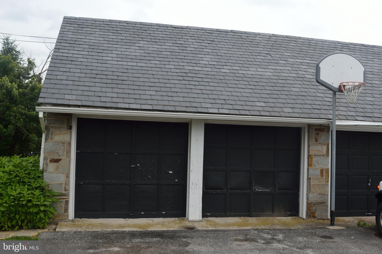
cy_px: 127
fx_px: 382
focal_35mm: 36
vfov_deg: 36.9
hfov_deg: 53.1
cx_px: 191
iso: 100
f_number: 8
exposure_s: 1/160
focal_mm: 24
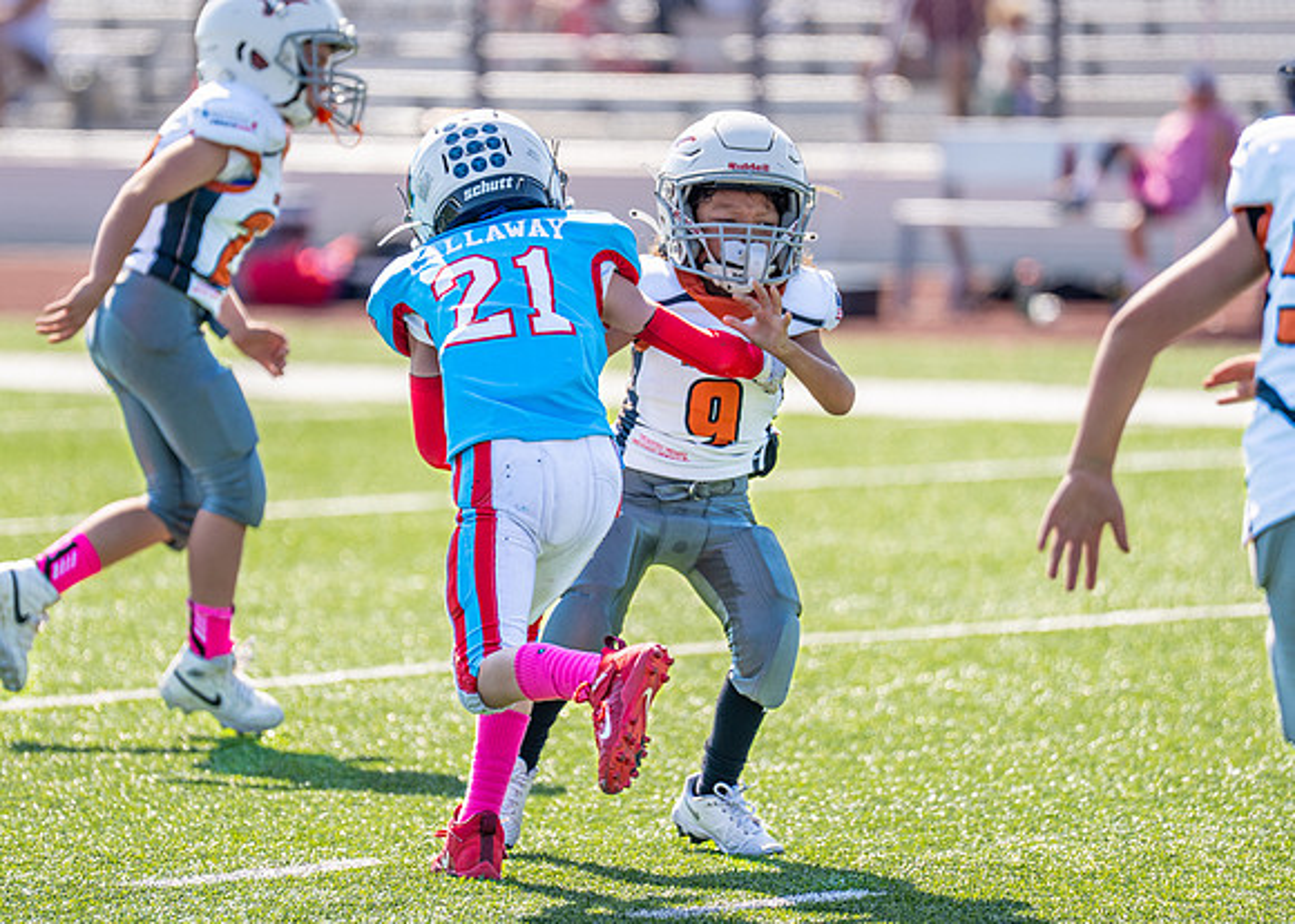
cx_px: 565
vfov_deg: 5.0
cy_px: 411
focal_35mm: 289
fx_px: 10625
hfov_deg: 7.0
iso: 100
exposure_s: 1/1600
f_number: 2.8
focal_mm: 200
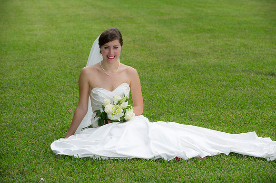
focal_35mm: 110
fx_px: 843
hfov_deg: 18.6
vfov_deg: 12.4
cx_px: 138
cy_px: 92
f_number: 4.5
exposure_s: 1/250
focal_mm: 110
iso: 400
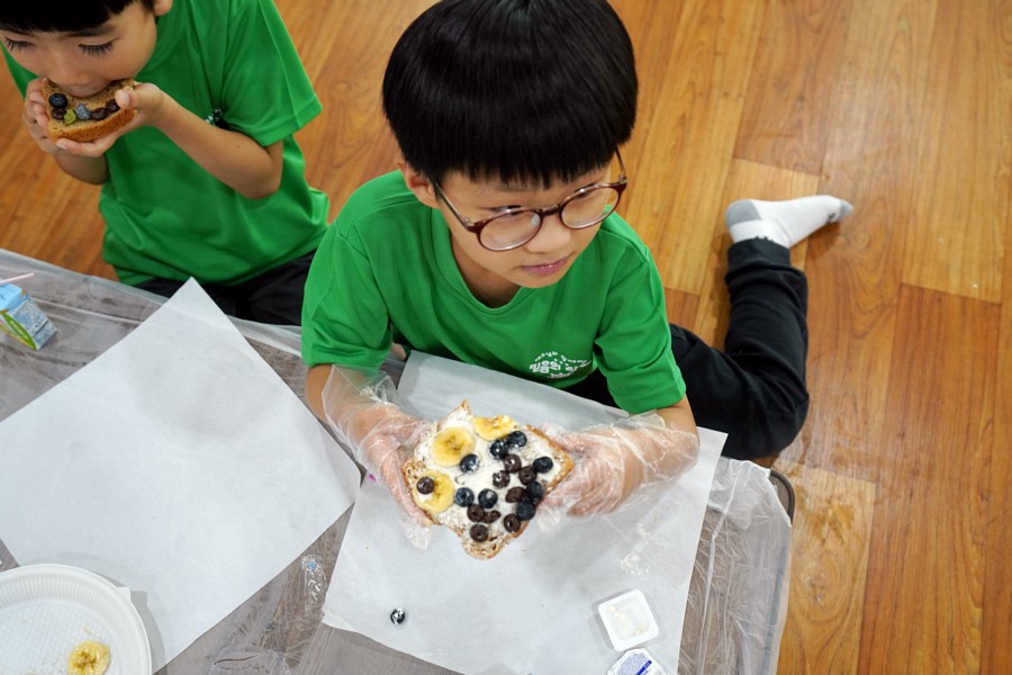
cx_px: 506
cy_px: 338
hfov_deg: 54.4
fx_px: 984
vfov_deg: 37.9
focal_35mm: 35
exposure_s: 1/160
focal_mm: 35
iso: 1250
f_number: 4
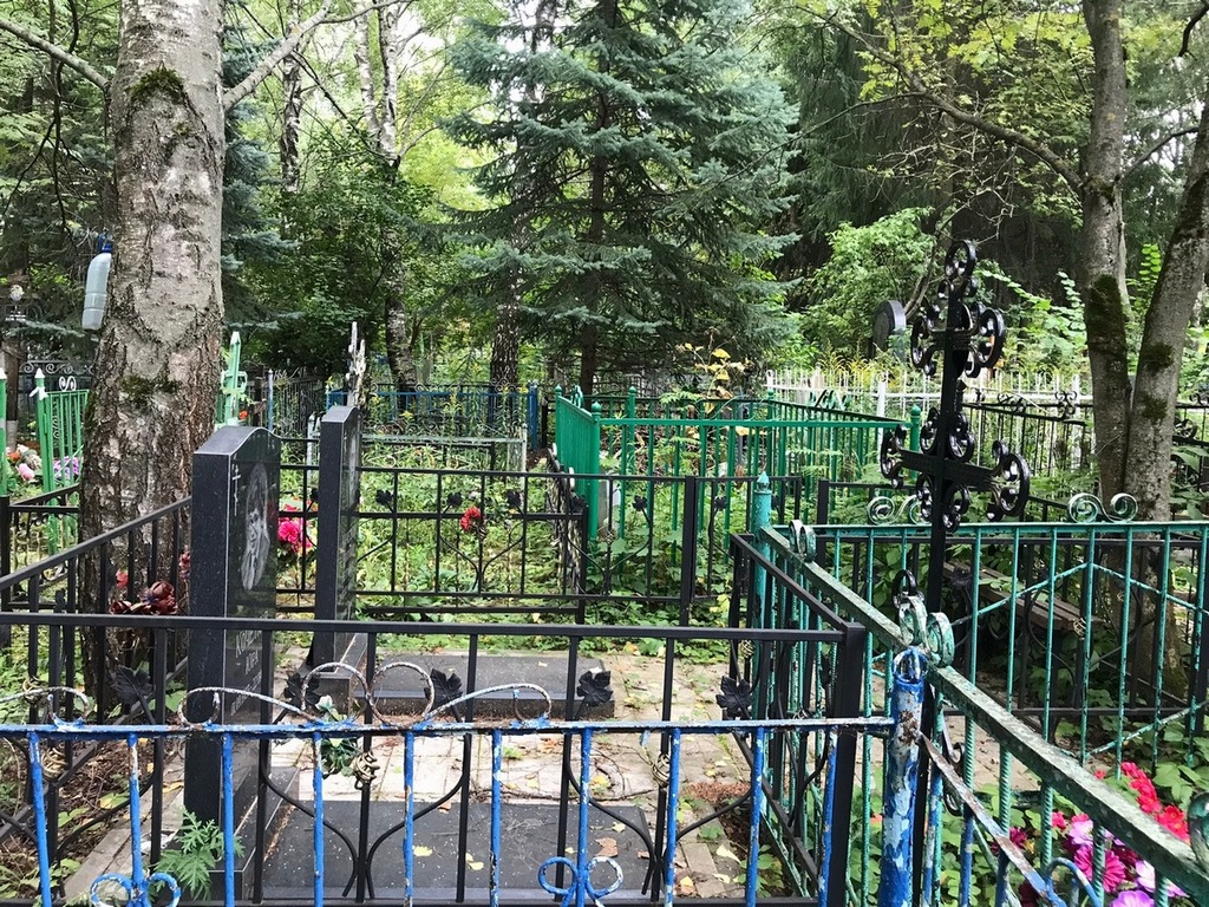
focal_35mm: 28
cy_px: 454
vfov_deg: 49.7
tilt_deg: -4.0
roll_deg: -2.8
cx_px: 604
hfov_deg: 63.4
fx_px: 978
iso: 32
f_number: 1.8
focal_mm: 3.99
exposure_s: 1/33
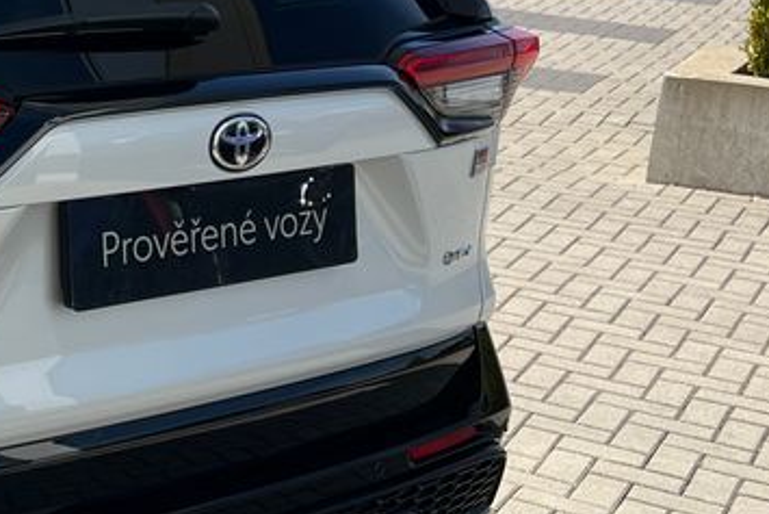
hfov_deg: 23.0
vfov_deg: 17.5
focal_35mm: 78
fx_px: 1667
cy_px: 184
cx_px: -238
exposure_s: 1/3135
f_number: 1.6
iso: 50
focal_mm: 5.1
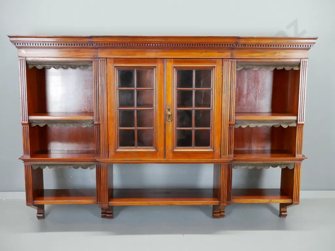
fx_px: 348
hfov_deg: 51.4
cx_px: 168
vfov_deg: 39.7
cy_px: 126
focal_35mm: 36
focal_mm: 18
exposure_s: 1/40
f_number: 5.6
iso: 3200
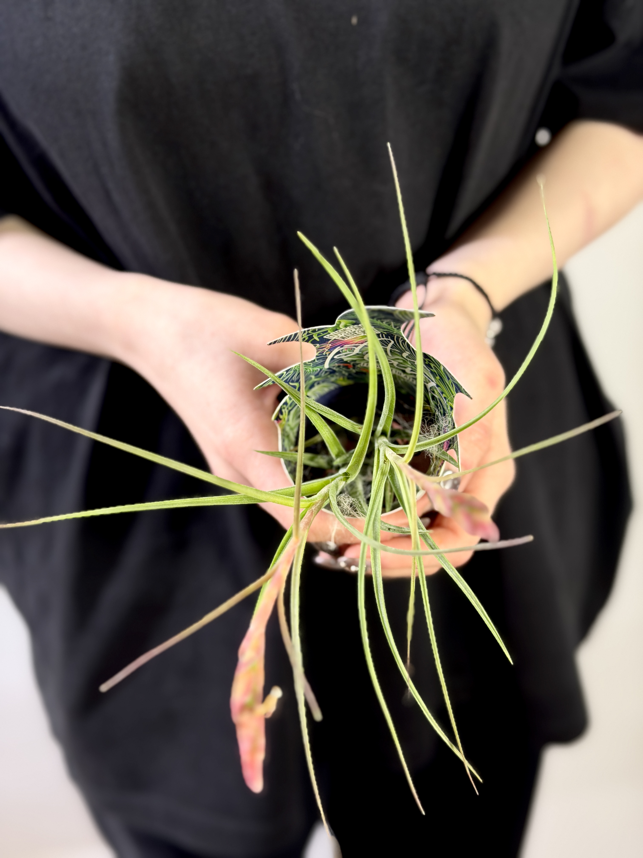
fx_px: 1189
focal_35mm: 48
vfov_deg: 39.7
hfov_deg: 30.3
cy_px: 429
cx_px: 322
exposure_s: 1/60
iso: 125
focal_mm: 6.76
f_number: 1.78
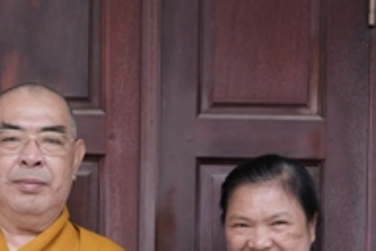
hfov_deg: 13.4
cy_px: 366
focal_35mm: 152
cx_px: 31
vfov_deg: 8.8
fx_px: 1587
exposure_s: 1/2500
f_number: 2.2
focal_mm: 45
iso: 800
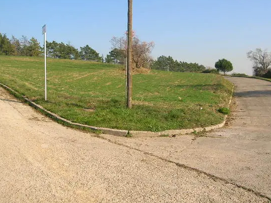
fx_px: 313
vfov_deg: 35.9
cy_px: 91
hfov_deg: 46.7
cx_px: 148
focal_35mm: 40
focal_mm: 5.7
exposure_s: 1/242
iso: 50
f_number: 4.9
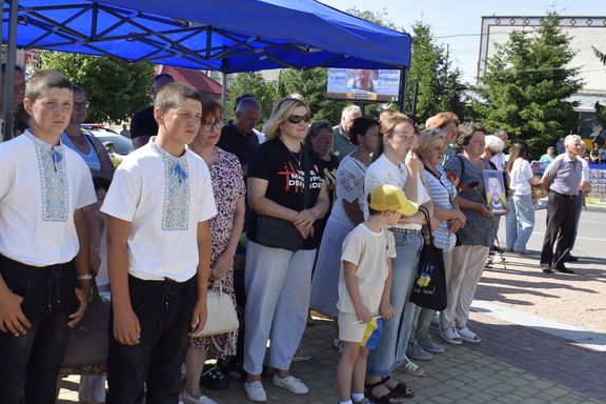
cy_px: 180
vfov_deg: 31.2
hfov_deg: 45.3
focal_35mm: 43
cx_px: 252
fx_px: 724
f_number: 8
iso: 200
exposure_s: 1/250
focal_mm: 22
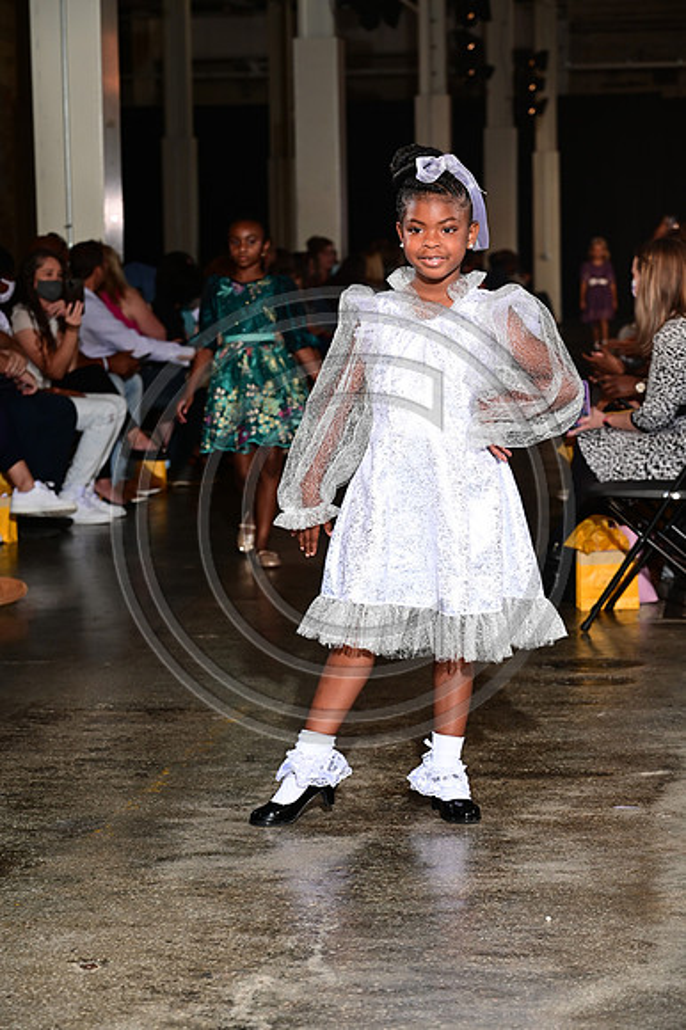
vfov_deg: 22.2
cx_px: 343
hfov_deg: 14.8
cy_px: 515
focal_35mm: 92
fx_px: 2633
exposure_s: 1/125
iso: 1000
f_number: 6.3
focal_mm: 92
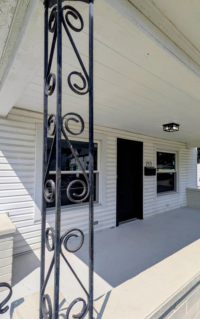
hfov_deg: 67.8
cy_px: 160
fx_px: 148
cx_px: 111
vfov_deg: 94.4
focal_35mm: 17
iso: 59
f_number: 1.7
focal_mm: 2.02
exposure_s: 1/5319
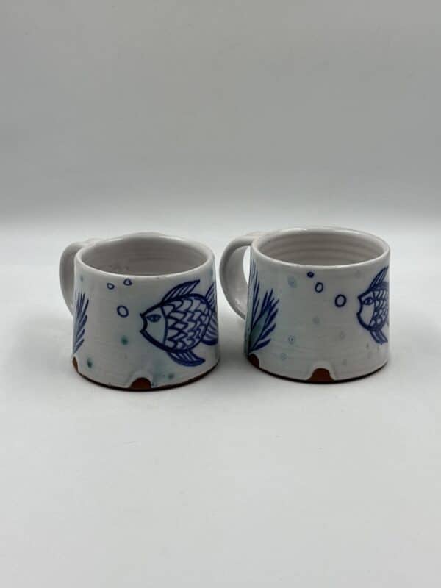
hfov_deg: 30.3
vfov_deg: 39.7
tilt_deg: -22.5
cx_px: 220
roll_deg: -1.1
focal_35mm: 48
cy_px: 294
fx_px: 815
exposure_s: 1/672
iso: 64
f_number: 1.78
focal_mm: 6.86
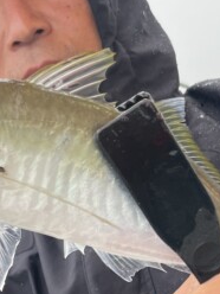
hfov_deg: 17.5
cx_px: 145
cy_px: 254
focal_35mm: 84
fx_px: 712
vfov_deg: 22.8
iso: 32
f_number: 1.6
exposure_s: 1/137
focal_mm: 4.2
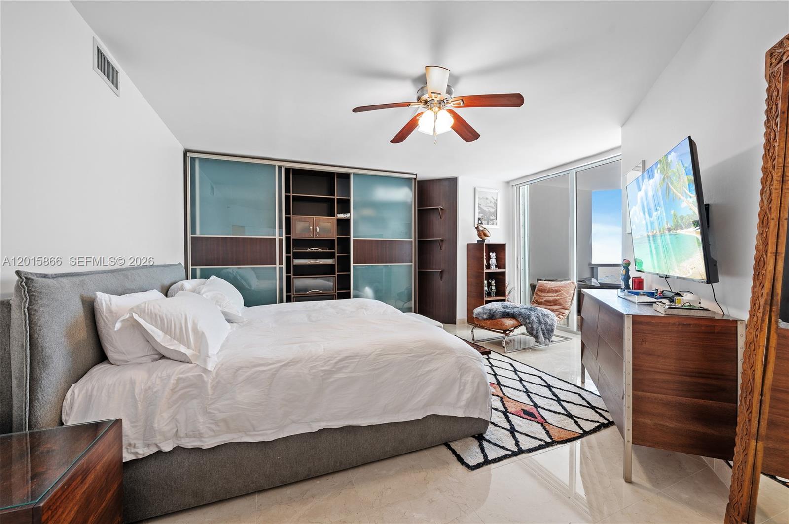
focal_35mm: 14
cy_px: 262
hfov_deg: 104.3
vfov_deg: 81.1
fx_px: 306
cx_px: 394
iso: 200
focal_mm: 14
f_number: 8
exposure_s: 1/5
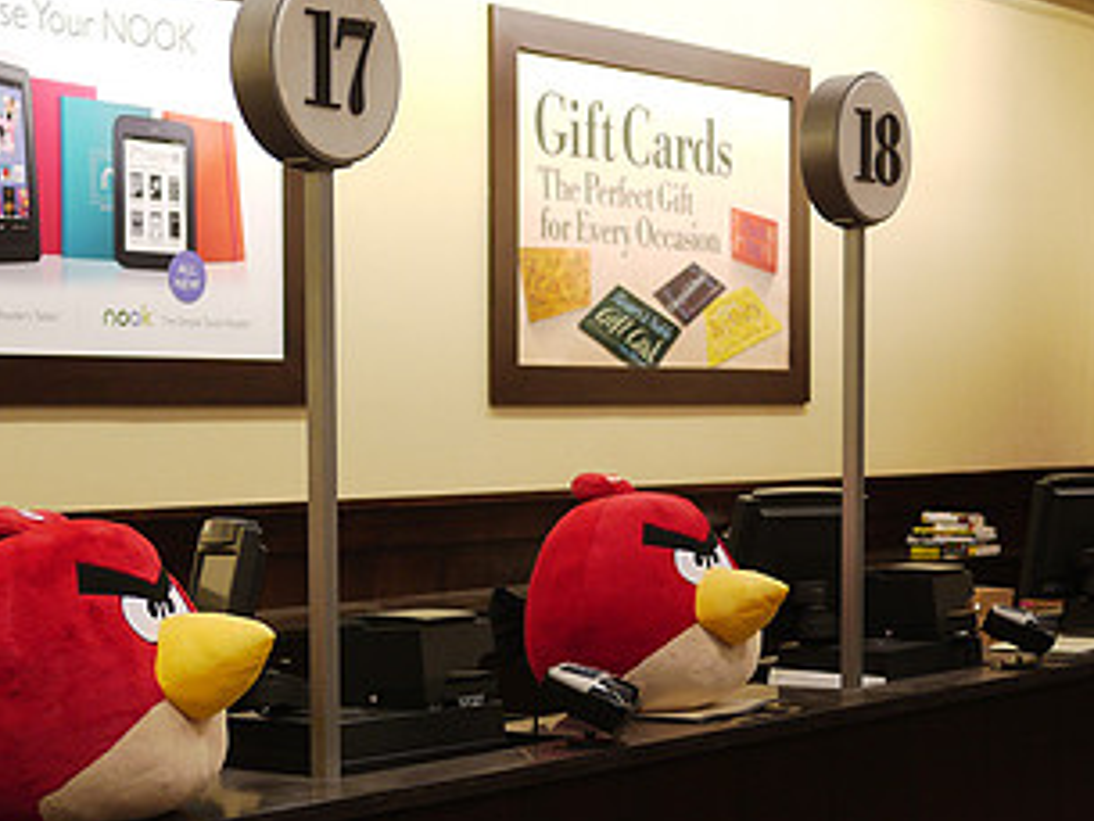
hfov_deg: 25.6
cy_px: 565
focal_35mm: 76
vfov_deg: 19.3
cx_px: 395
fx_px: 2403
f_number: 1.7
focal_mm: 20
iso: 160
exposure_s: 1/125
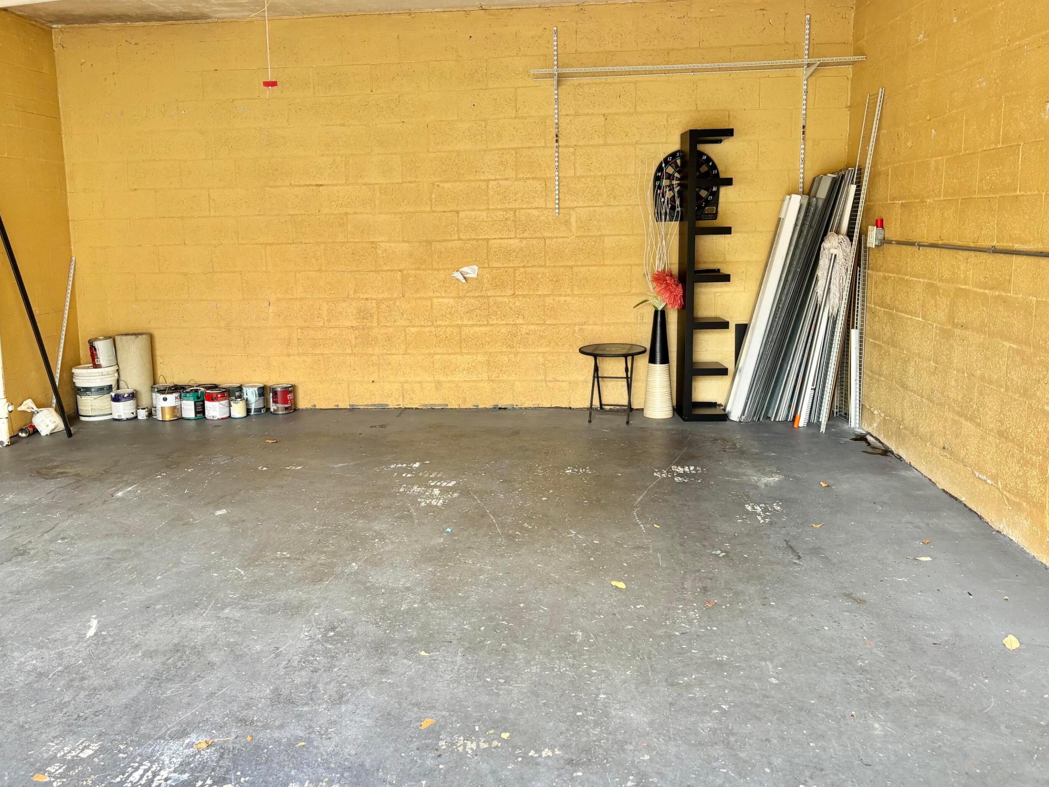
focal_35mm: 31
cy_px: 356
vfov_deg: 45.4
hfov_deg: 58.2
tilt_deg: -9.2
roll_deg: +1.2
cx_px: 467
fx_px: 940
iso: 125
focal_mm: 5.96
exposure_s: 1/121
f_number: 1.6
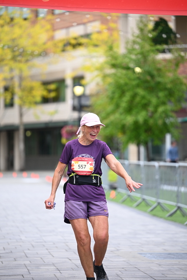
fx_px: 1090
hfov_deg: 9.8
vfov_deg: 14.6
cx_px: 94
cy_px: 140
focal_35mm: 140
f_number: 2.8
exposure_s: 1/1000
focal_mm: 140
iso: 400
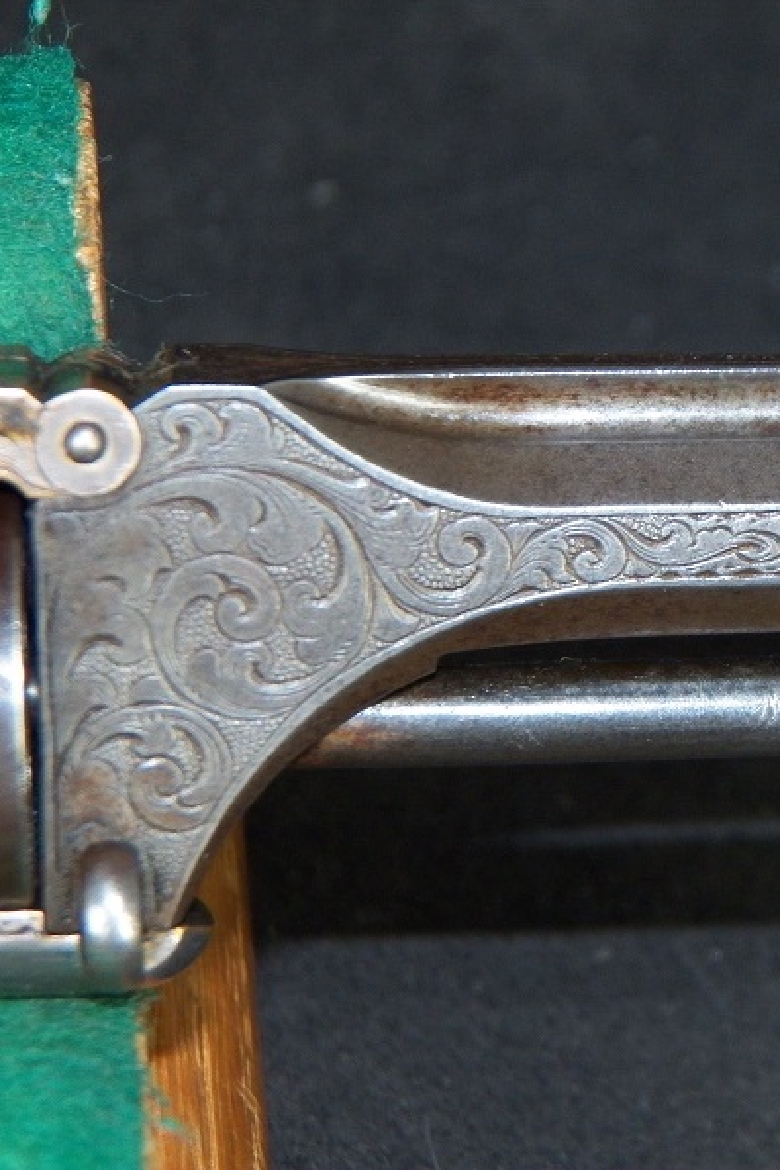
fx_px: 7377
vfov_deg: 9.1
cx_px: 753
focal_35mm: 227
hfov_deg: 6.0
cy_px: 584
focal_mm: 29.2
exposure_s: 1/60
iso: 400
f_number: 4
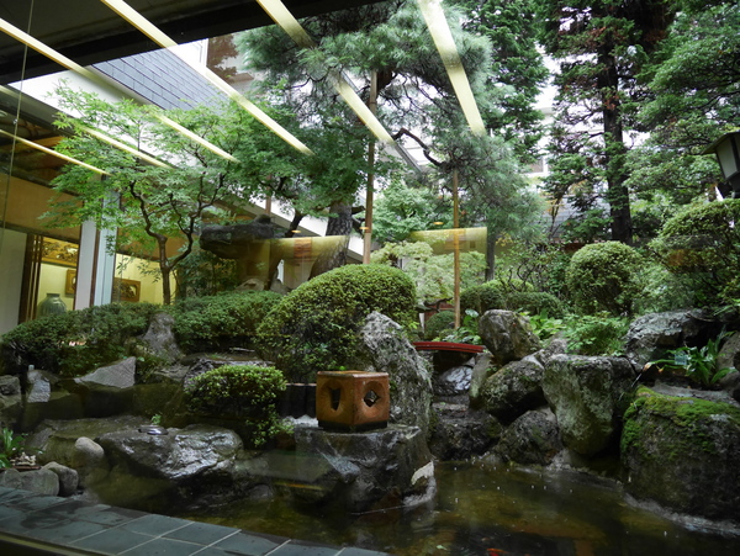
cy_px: 278
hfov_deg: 67.3
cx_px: 370
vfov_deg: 53.1
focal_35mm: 26
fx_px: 556
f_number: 3.5
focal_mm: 13
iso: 1250
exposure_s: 1/60
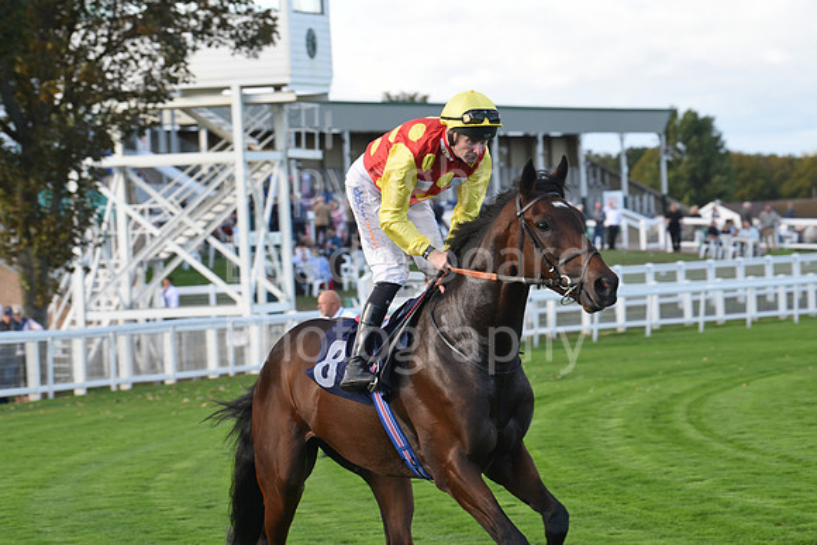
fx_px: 3859
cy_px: 272
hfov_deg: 12.1
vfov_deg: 8.1
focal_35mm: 170
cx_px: 408
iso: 400
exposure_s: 1/400
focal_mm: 170
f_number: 6.3
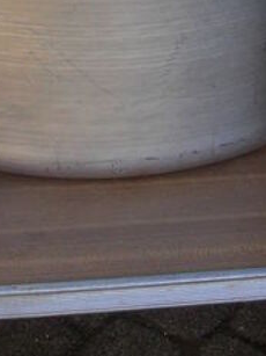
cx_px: 72
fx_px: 1558
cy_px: -329
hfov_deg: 9.7
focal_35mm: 152
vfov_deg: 11.8
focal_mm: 6.2
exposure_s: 1/500
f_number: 2.8
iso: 80
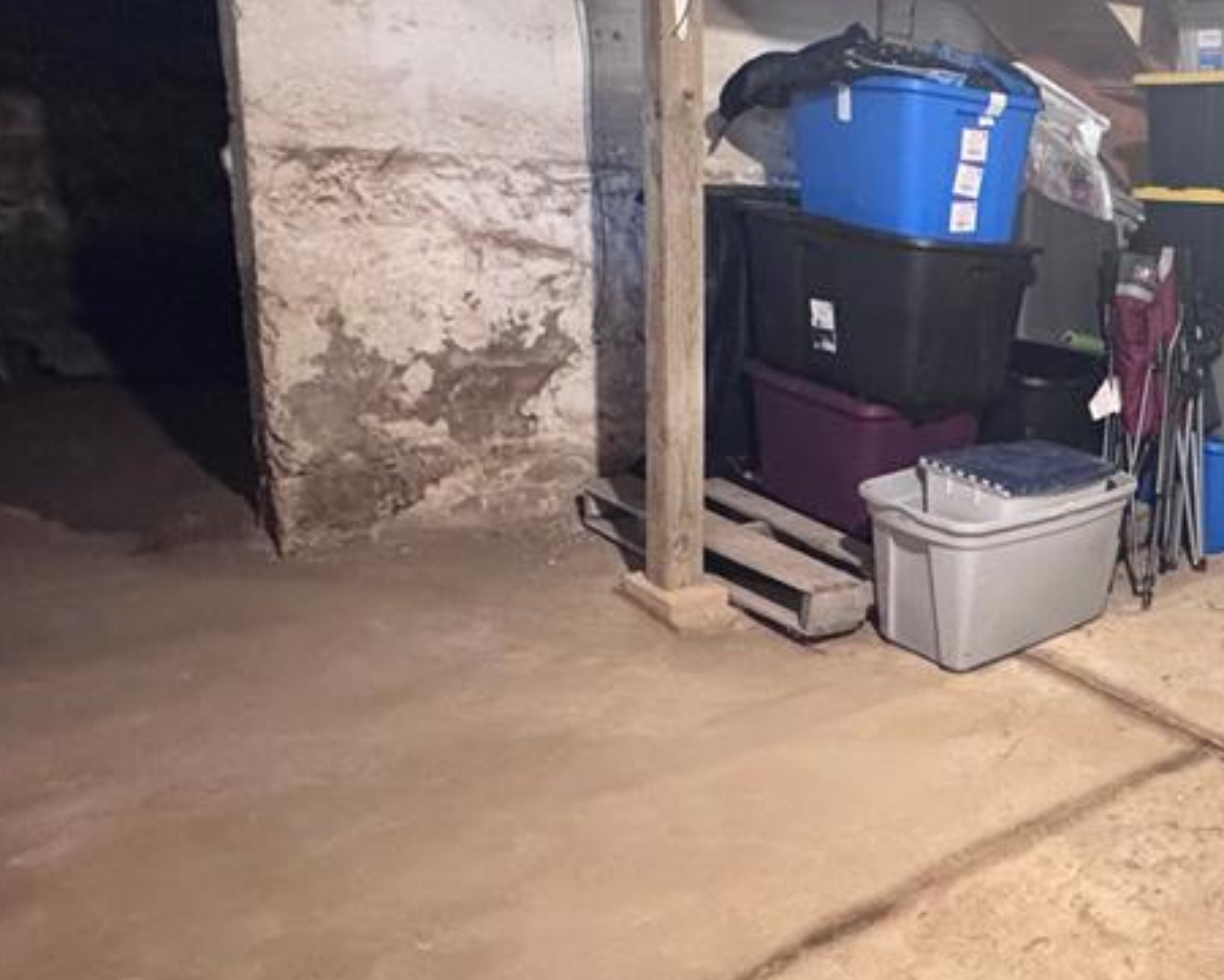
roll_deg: -5.3
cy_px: 434
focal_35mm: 31
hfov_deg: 46.9
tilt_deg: -12.4
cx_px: 1243
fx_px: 1123
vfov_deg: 47.0
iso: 1000
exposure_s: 1/60
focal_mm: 2.22
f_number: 2.2
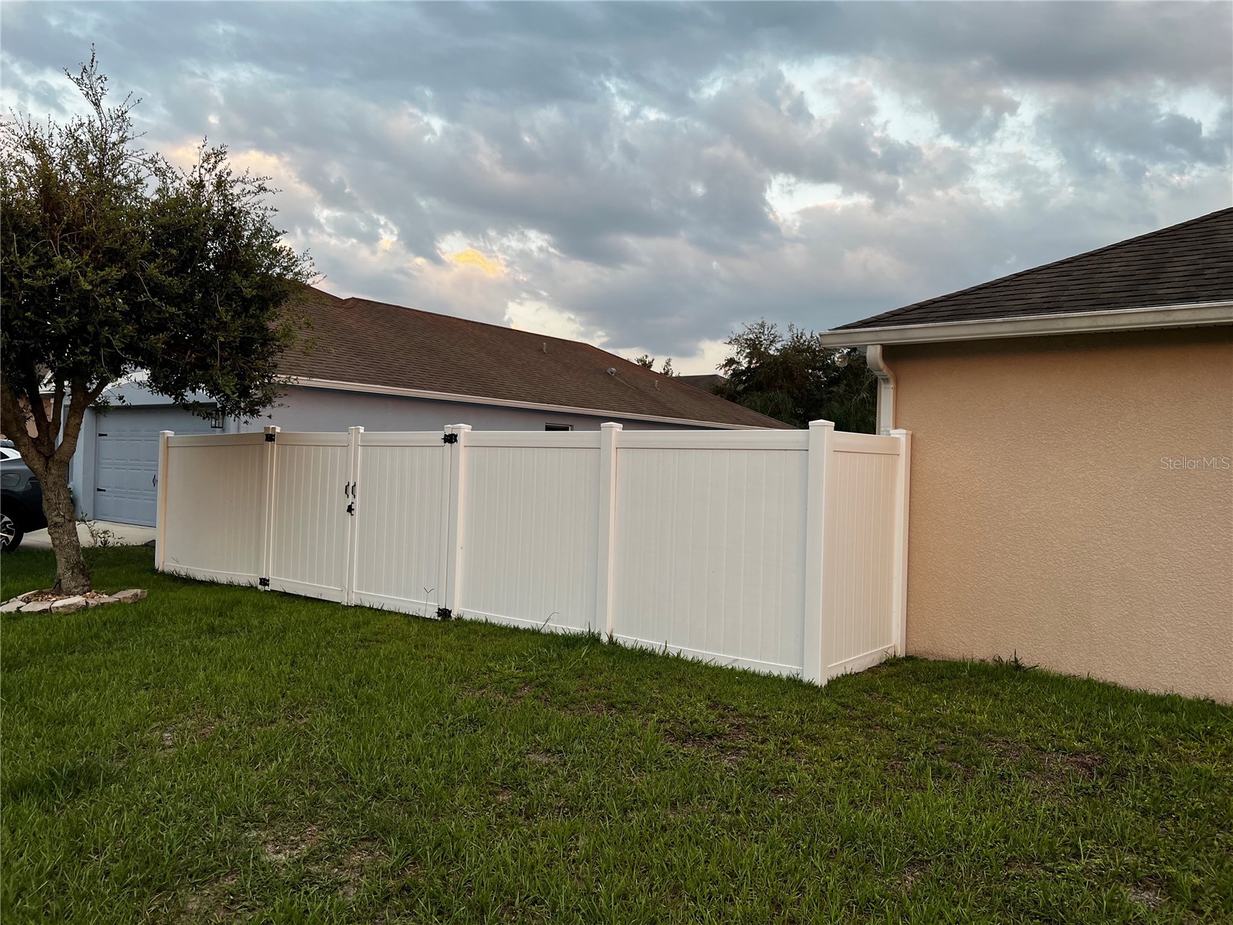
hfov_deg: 67.3
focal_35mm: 26
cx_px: 616
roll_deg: -1.6
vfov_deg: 53.1
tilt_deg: -0.1
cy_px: 462
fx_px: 926
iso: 40
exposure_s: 1/172
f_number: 1.5
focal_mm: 5.7
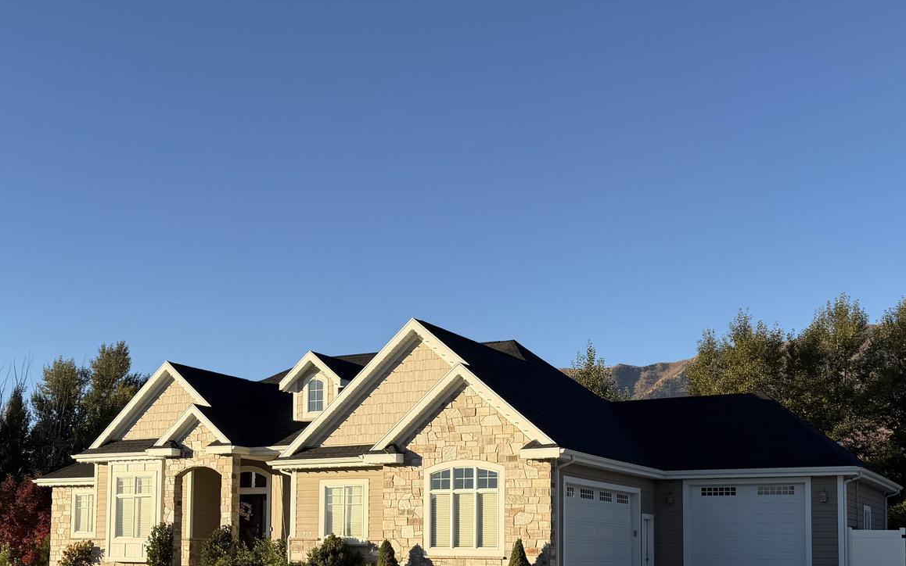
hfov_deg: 44.2
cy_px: 478
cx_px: 387
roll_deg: -1.0
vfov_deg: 27.8
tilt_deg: +5.3
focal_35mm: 45
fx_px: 1111
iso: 80
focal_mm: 6.76
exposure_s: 1/2445
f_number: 1.78
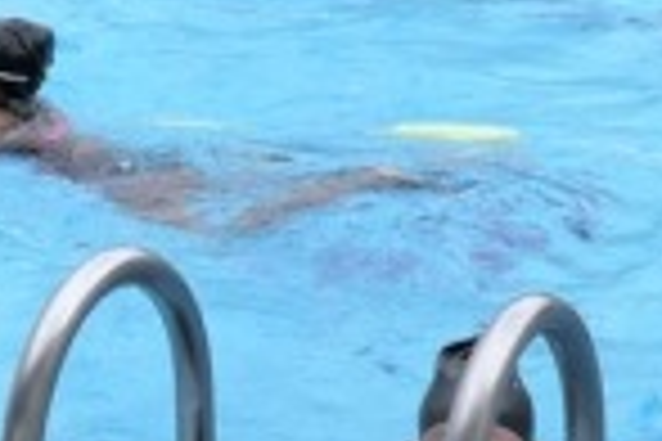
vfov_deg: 7.9
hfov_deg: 11.9
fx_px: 3181
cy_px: 25
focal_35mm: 173
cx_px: 189
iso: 400
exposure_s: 1/500
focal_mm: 11.9
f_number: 8
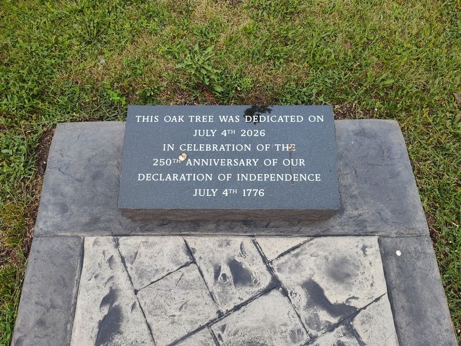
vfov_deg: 58.9
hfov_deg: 73.9
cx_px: 230
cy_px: 173
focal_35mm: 23
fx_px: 306
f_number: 1.8
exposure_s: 1/200
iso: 116
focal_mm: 5.56
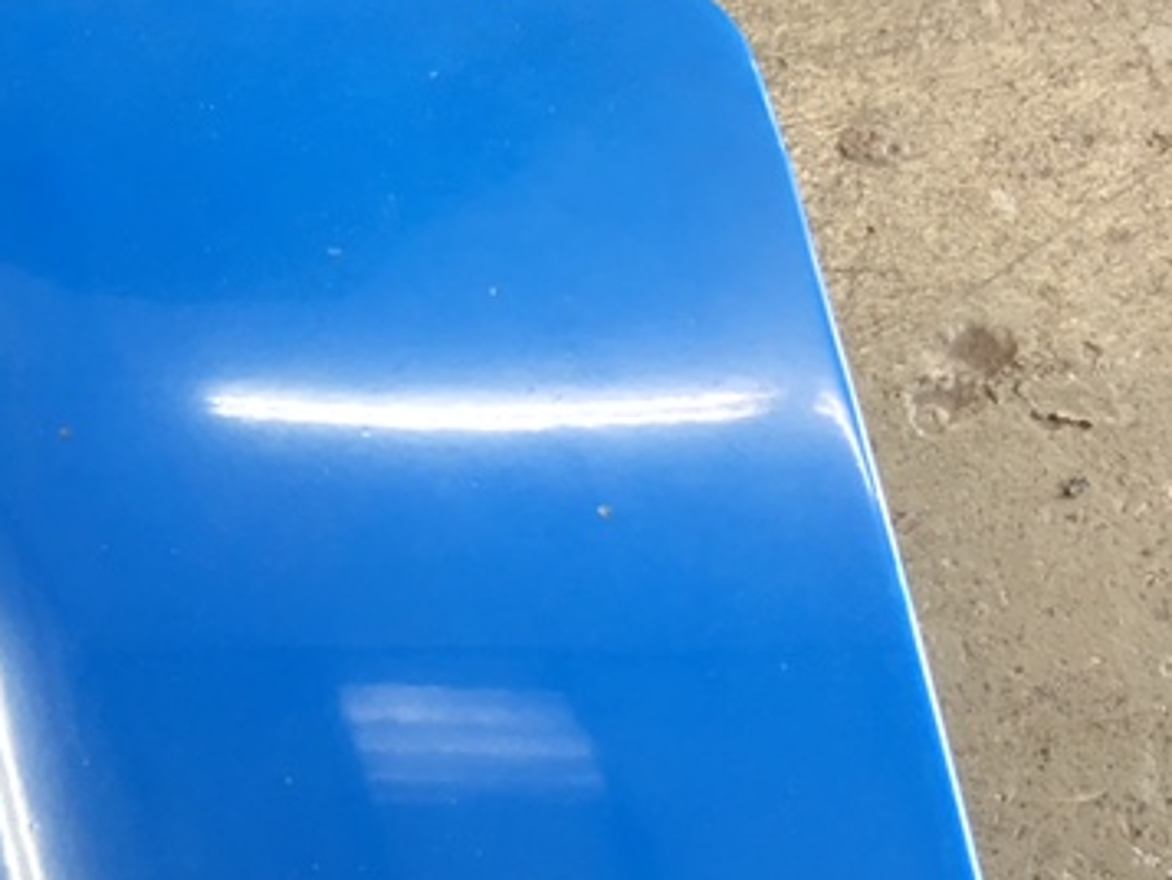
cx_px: 302
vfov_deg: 27.8
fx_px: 1761
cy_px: 598
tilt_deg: -70.1
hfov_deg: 36.0
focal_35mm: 52
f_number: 2.2
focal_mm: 4.15
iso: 100
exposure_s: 1/33
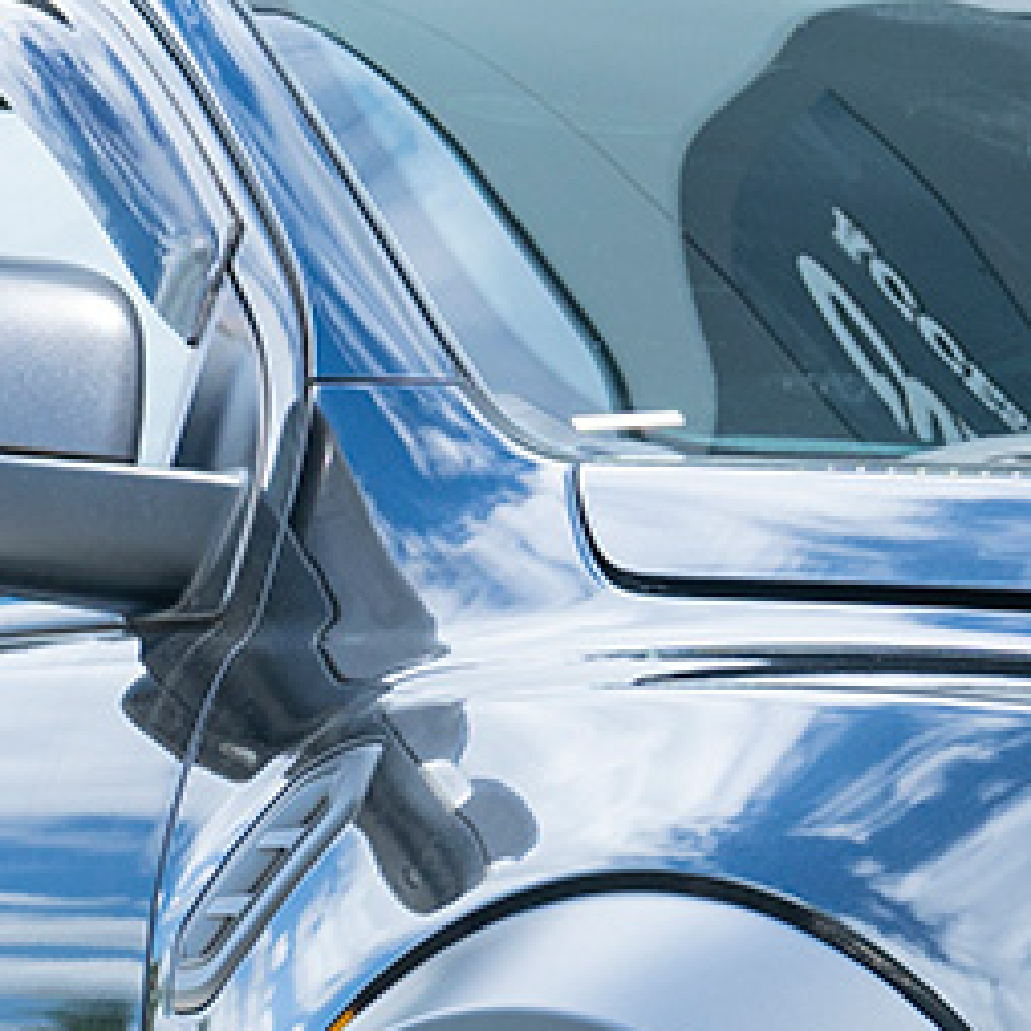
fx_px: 6503
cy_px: 1445
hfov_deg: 9.0
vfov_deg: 8.9
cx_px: 1181
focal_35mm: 193
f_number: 5
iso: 100
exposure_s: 1/100
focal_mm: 32
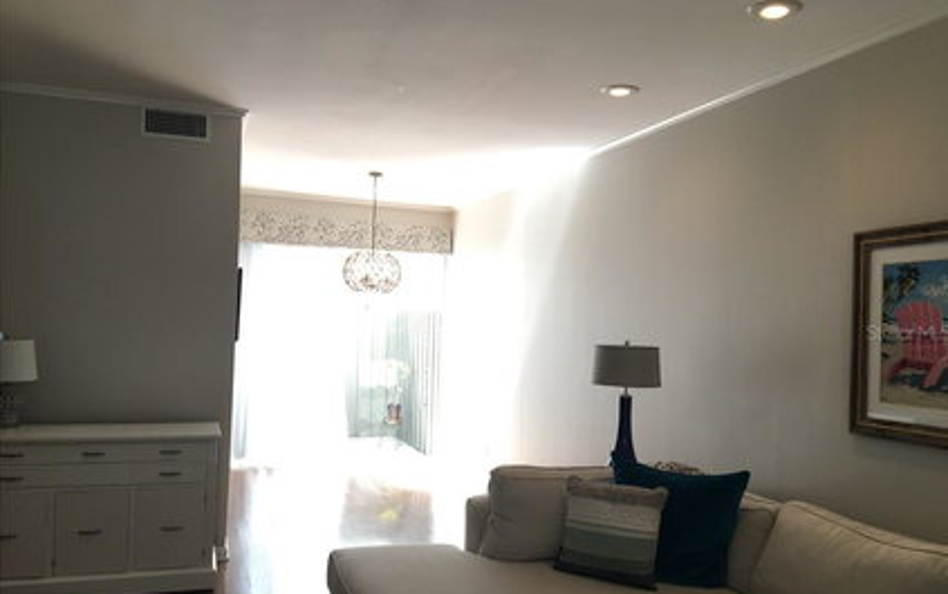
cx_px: 476
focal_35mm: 31
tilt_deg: -0.8
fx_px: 801
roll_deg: -2.3
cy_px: 332
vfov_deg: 40.6
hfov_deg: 61.2
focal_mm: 4.15
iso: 32
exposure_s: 1/60
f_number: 2.2
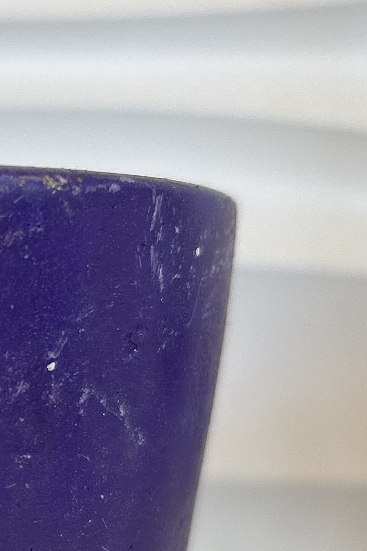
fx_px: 1407
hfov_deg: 13.4
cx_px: -288
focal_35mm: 92
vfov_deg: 21.4
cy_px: 544
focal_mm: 5.7
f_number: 1.5
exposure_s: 1/174
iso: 40
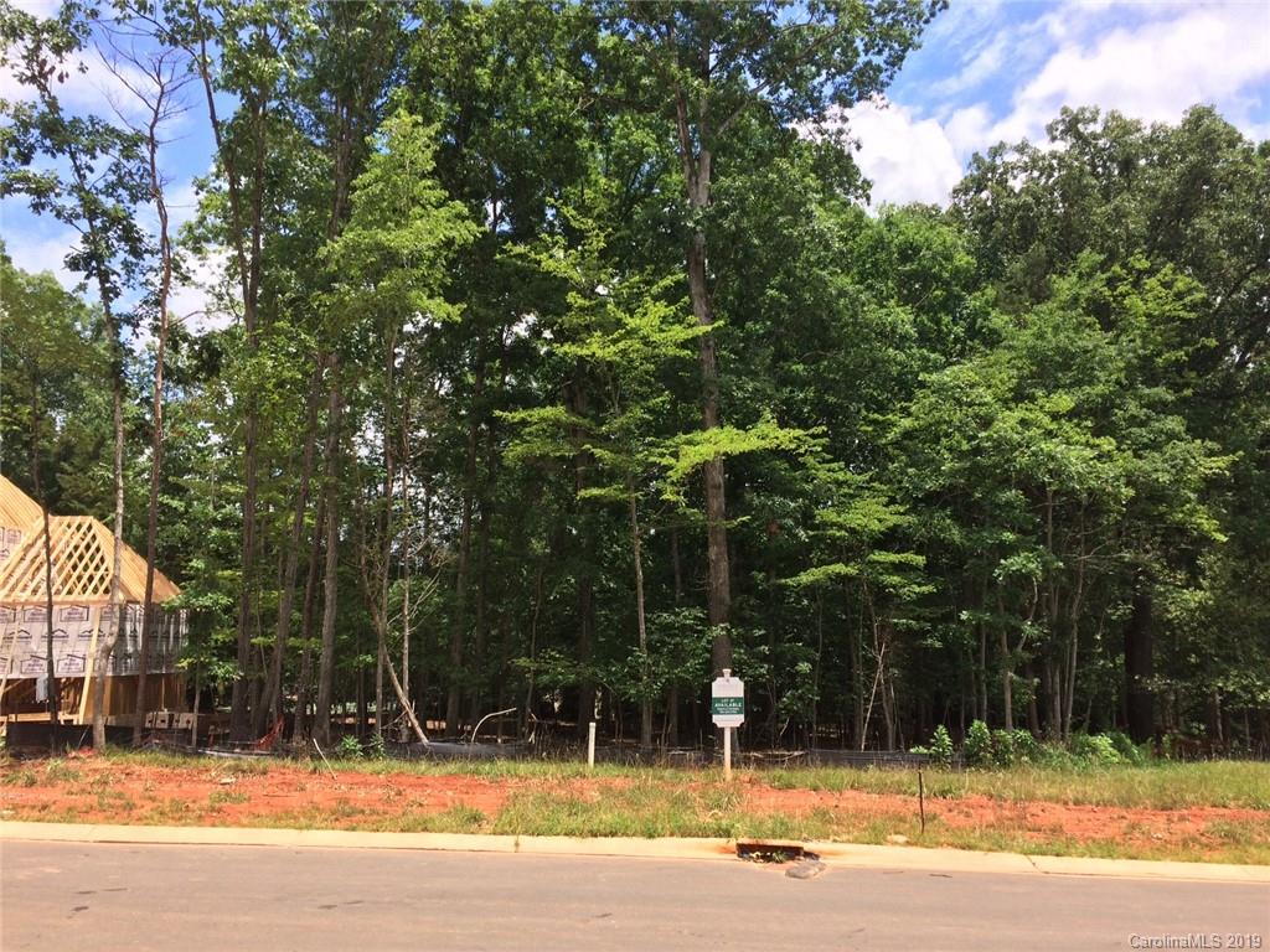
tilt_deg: +9.1
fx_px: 1064
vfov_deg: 48.2
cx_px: 635
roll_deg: +1.1
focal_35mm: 29
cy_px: 476
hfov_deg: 61.7
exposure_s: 1/1368
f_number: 2.2
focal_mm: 4.15
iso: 32
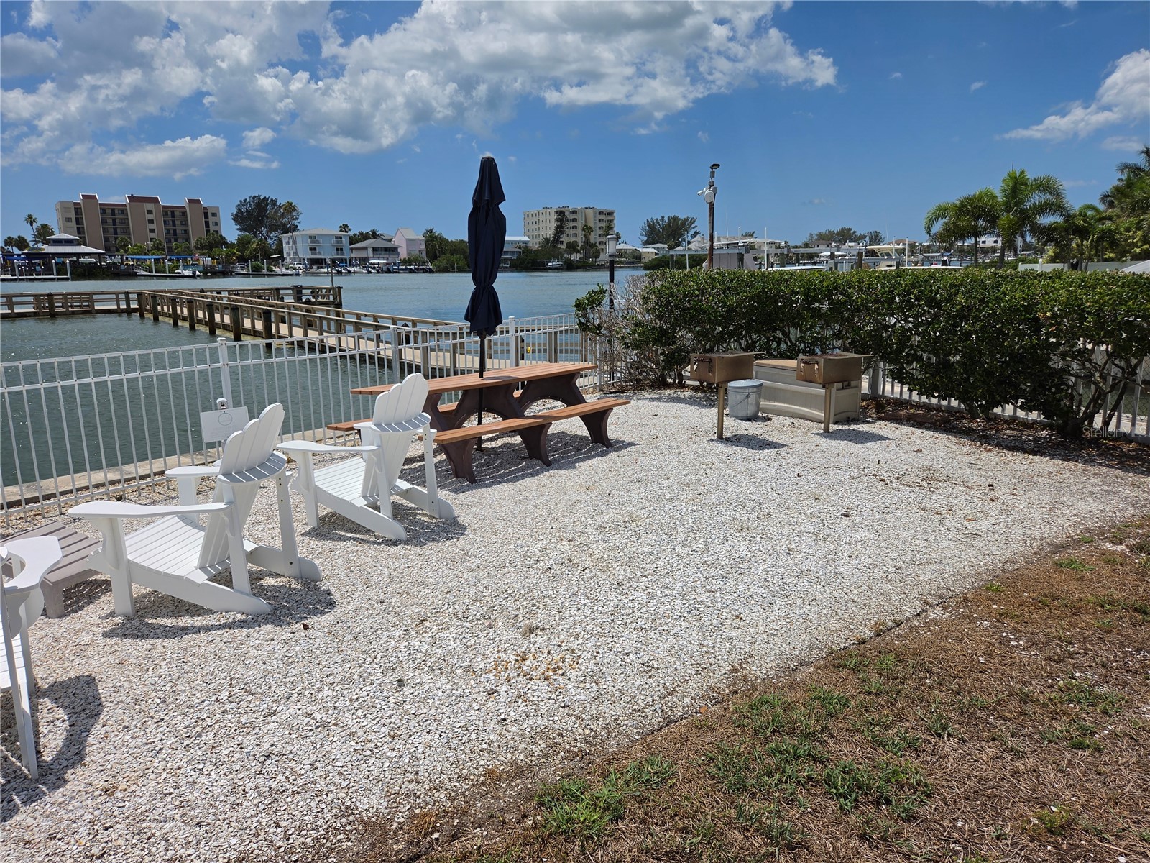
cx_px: 575
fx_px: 764
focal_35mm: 23
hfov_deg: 73.9
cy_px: 432
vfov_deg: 58.9
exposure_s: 1/7734
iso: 50
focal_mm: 5.4
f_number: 1.8
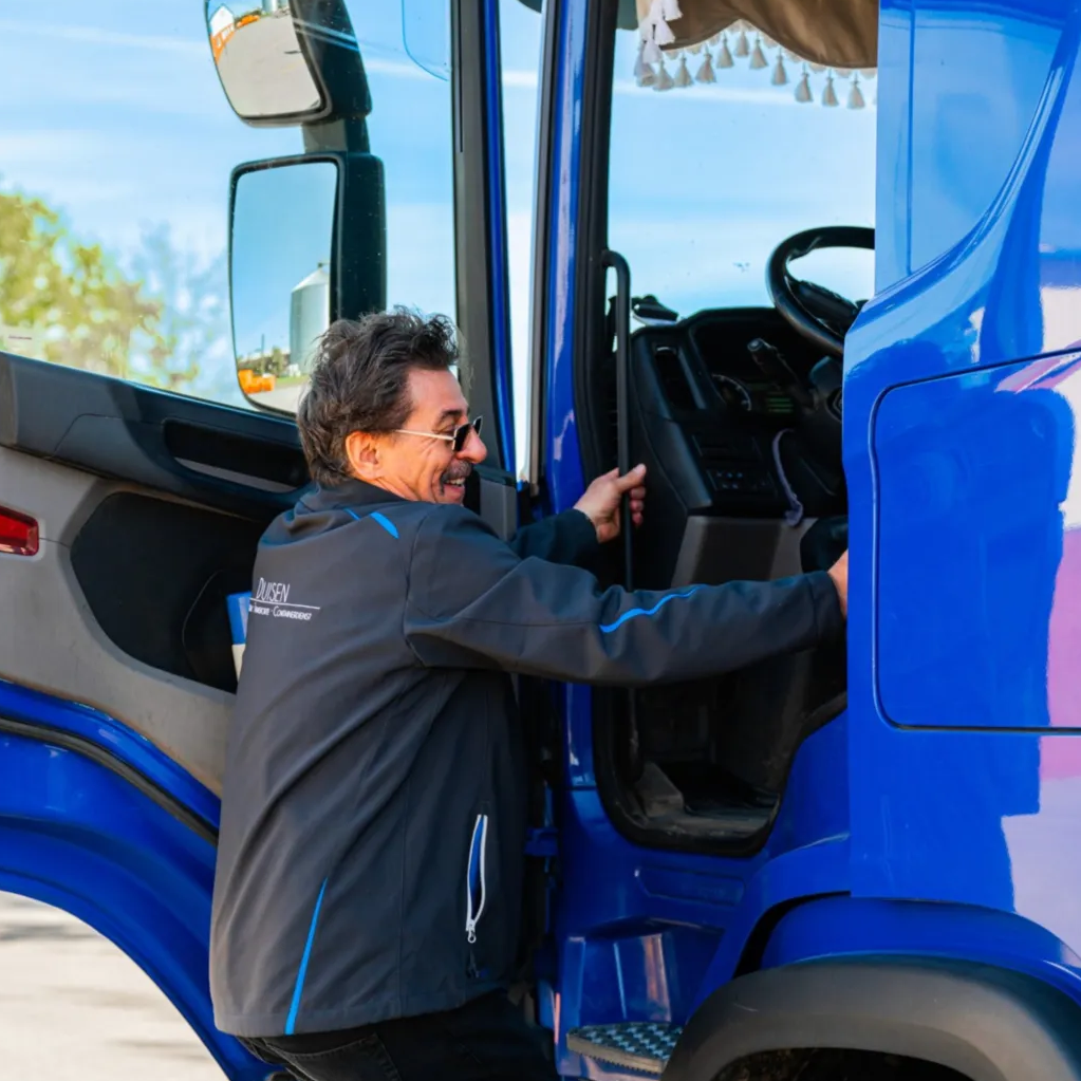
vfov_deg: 21.3
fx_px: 2862
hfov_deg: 21.4
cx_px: 512
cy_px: 681
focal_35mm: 81
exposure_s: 1/1000
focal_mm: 50
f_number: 2.8
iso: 250
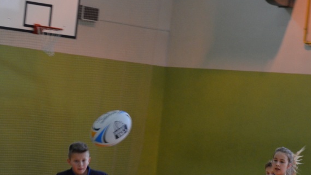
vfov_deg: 8.2
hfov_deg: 14.6
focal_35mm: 147
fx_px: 1212
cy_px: 178
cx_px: 157
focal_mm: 52
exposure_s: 1/125
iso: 1600
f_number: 5
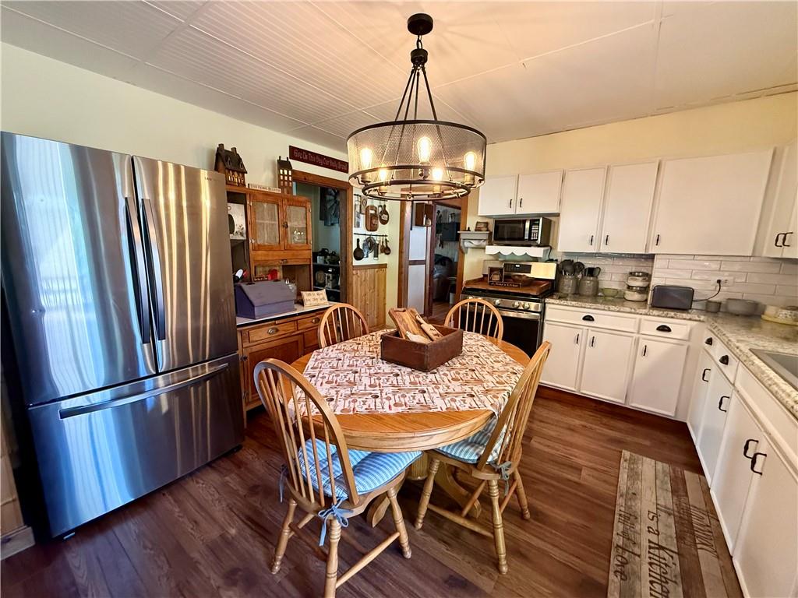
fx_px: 323
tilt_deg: -8.1
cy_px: 299
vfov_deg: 85.7
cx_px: 399
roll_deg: -0.5
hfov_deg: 102.1
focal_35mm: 14
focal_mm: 2.22
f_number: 2.2
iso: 640
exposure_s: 1/60
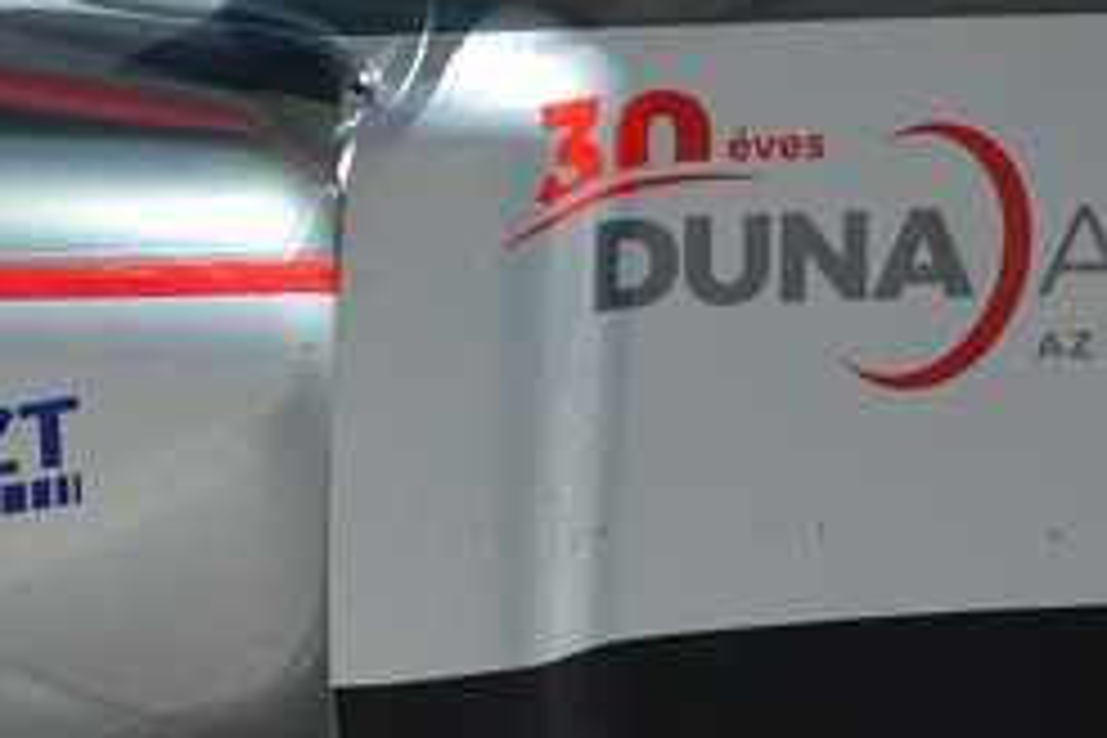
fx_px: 11899
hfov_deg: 5.3
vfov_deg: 3.6
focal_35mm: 387
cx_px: -868
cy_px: 79
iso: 400
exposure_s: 1/1600
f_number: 7.1
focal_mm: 62
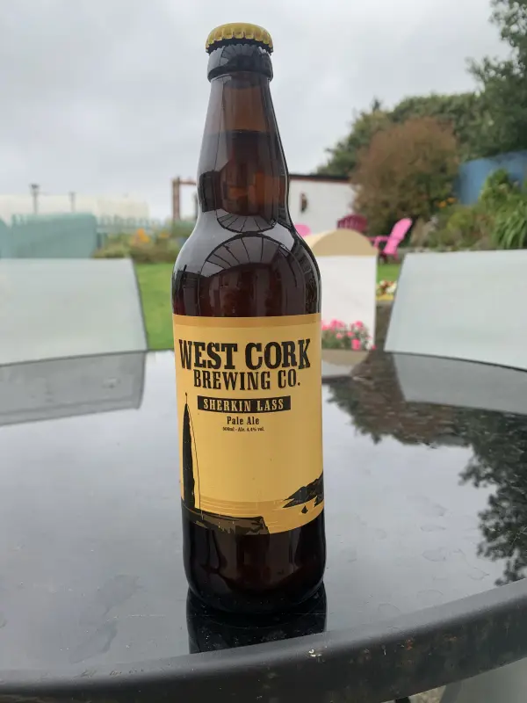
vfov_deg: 67.3
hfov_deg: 53.1
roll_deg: -1.0
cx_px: 264
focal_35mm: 26
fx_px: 528
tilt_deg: -6.2
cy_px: 352
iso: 25
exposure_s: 1/334
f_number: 1.8
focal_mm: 4.25
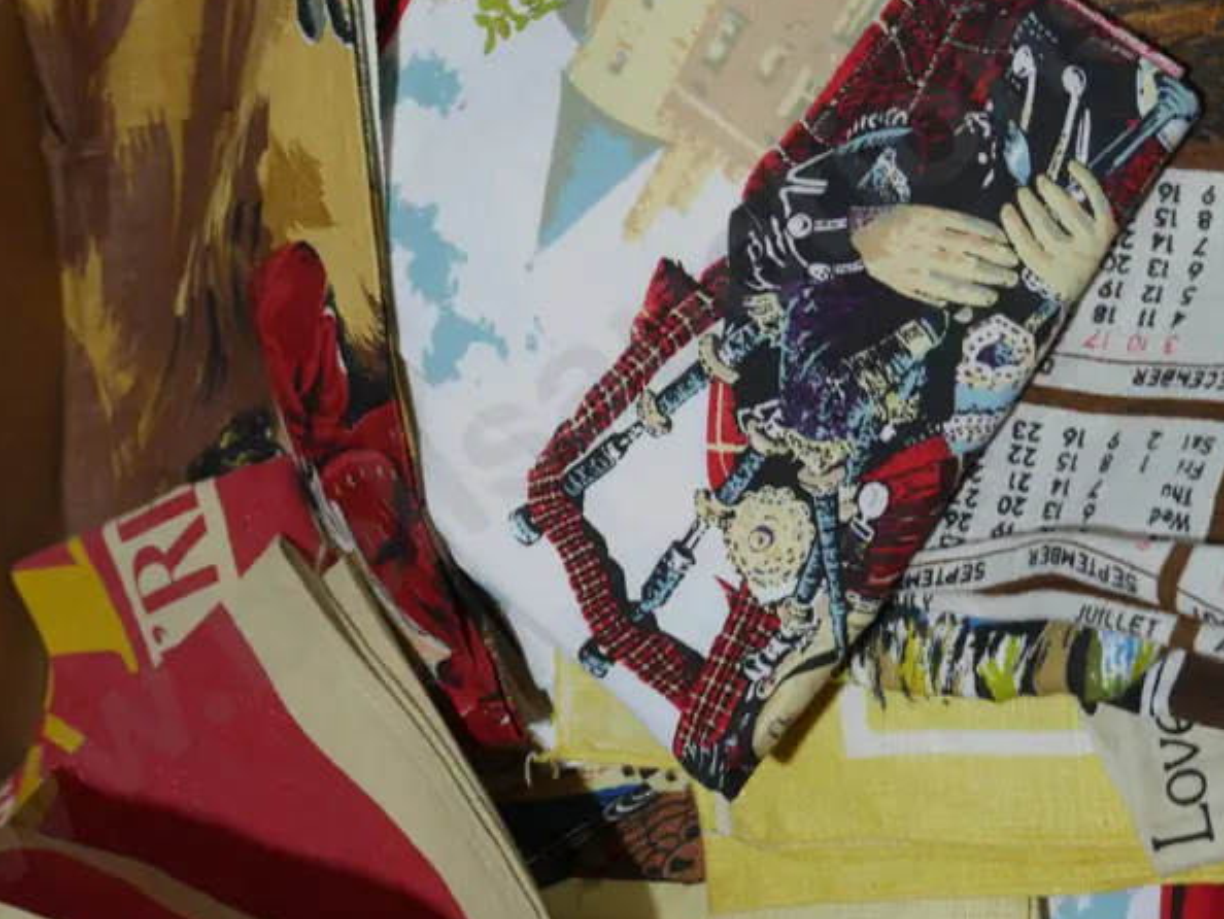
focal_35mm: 69
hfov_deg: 28.1
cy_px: 318
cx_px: 682
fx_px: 2441
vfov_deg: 21.3
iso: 200
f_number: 4.4
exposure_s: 1/100
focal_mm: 20
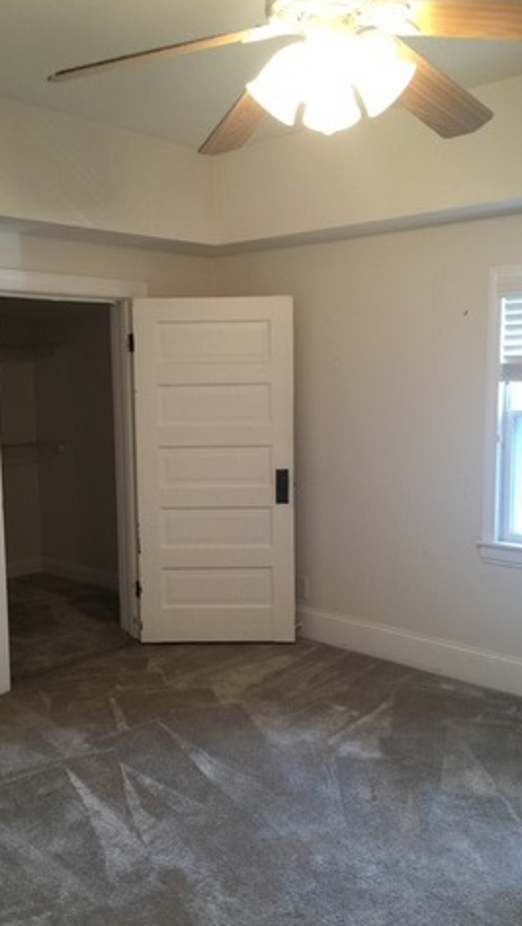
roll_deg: +1.8
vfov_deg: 61.0
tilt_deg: -6.3
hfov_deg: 36.5
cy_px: 465
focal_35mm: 32
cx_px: 190
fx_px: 787
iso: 50
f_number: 2.2
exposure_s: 1/15
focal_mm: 4.15
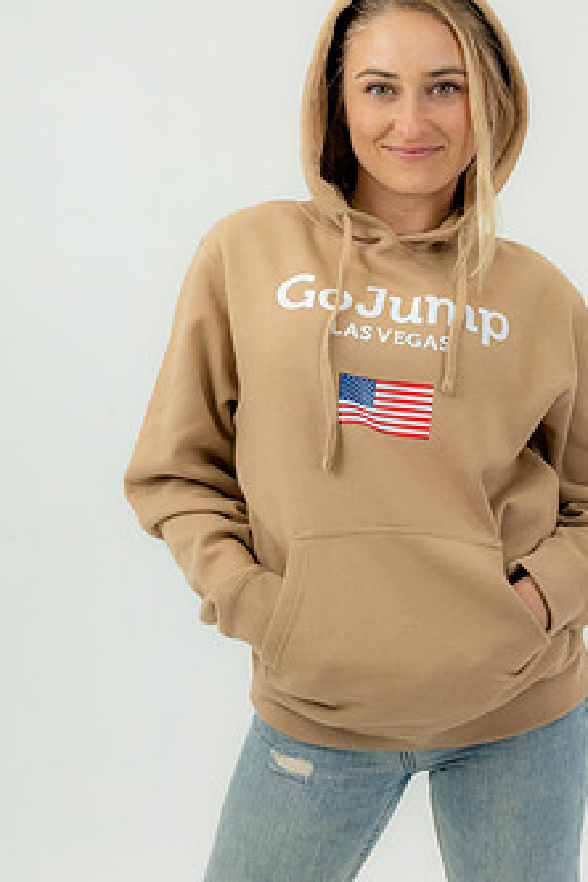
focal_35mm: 77
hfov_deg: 17.7
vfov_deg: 26.3
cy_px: 418
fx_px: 1886
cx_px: 395
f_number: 8
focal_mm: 57
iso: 800
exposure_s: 1/160
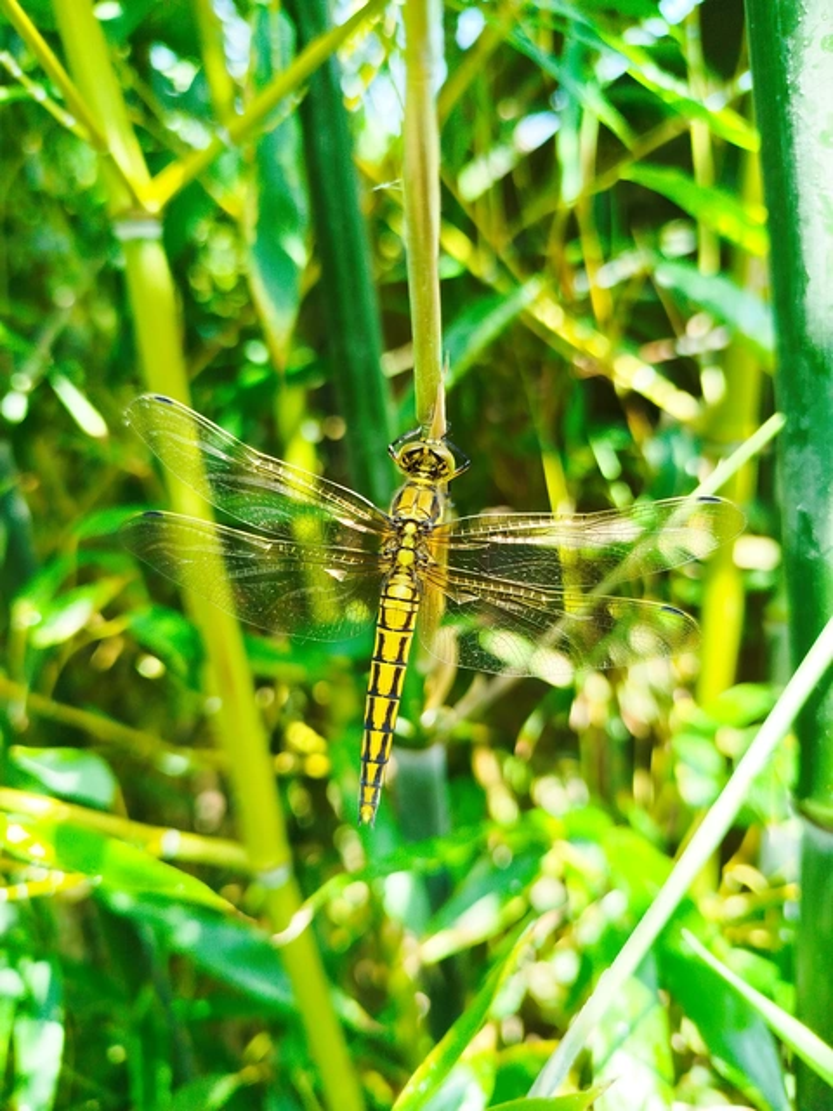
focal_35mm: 24
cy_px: 556
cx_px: 416
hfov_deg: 56.8
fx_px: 770
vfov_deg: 71.6
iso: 50
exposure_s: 1/151
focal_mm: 5.31
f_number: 1.7
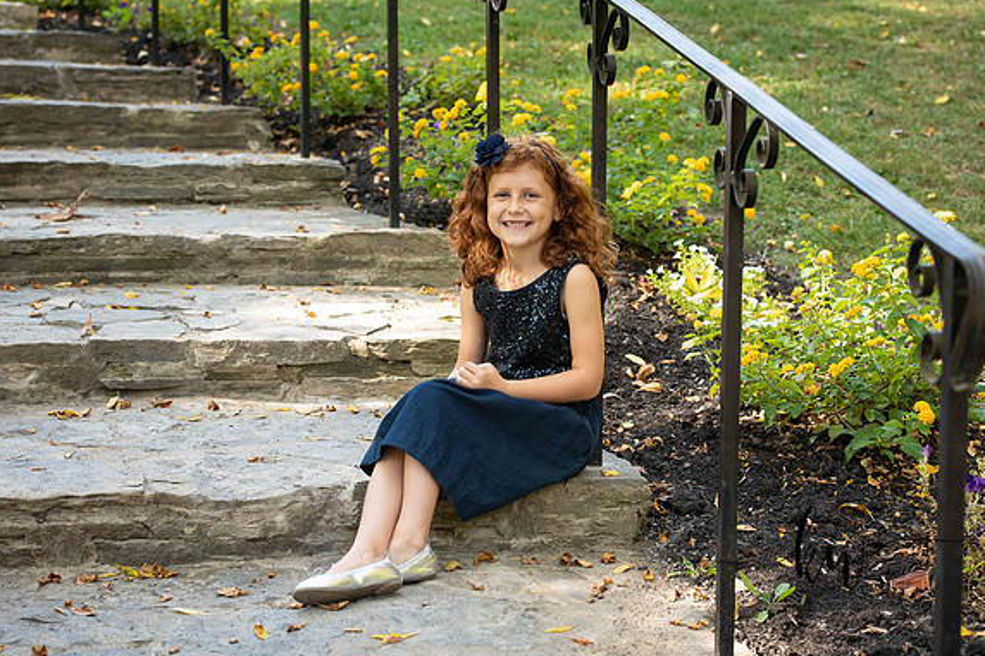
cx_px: 492
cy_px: 328
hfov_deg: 28.5
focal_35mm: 71
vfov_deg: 19.2
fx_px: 1942
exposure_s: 1/320
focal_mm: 70
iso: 640
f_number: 5
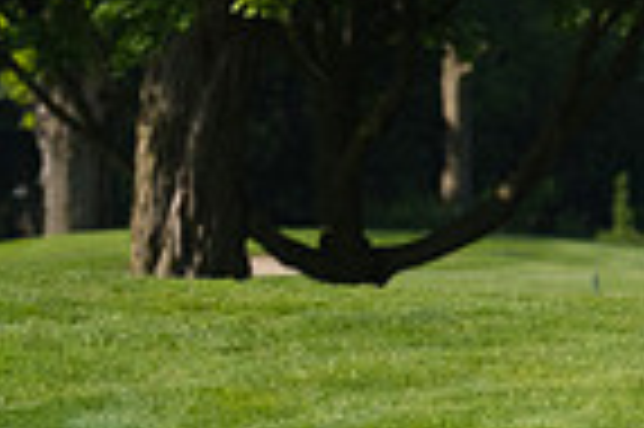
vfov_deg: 1.1
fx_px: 21728
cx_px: -626
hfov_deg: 1.7
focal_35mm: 1216
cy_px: 230
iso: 320
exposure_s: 1/1600
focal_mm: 200
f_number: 5.6
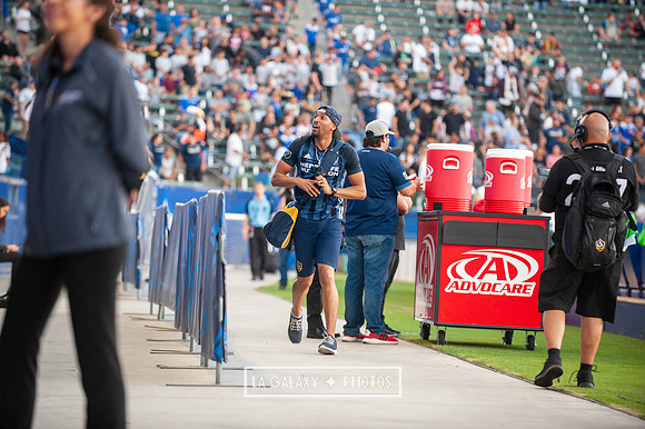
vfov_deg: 8.1
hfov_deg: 12.1
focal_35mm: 170
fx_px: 3044
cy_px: 214
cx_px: 322
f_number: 2.8
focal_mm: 170
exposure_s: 1/320
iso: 1250
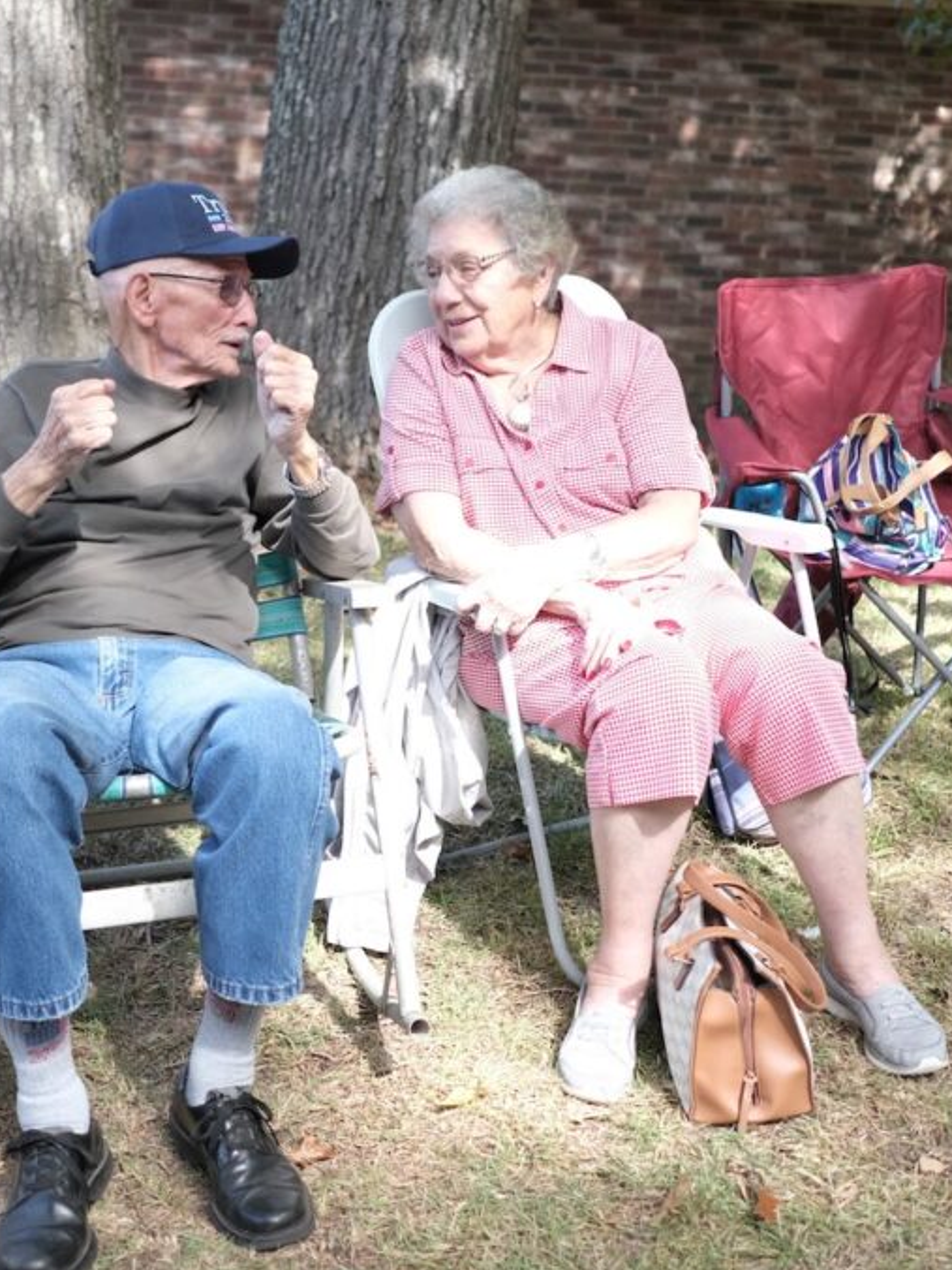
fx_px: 1870
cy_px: 638
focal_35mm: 51
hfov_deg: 28.5
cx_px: 398
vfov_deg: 37.5
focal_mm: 23
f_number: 2.2
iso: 160
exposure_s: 1/400
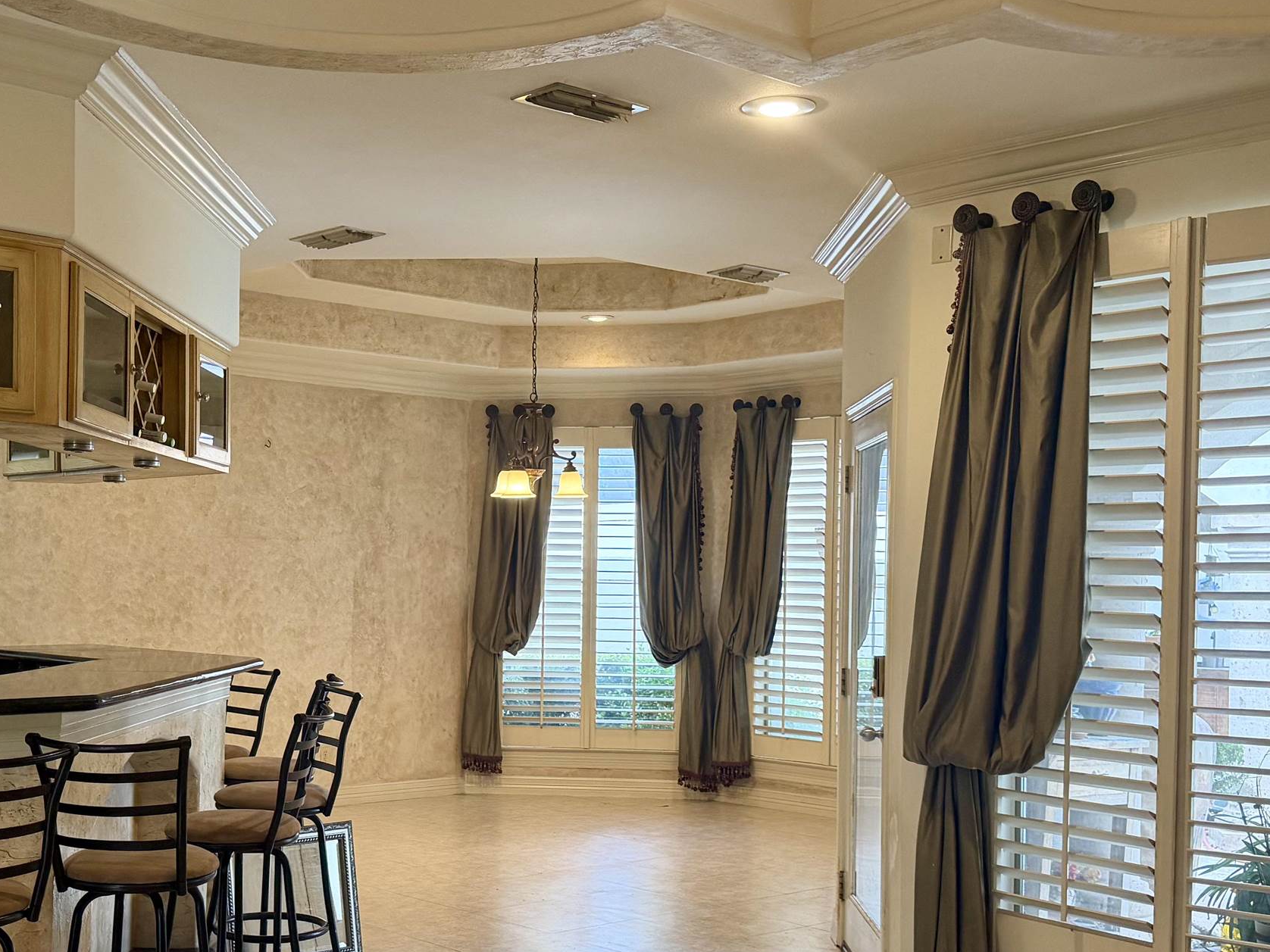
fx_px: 1614
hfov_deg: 42.5
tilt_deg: -0.9
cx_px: 446
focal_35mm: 44
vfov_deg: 32.7
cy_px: 584
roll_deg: -0.1
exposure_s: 1/120
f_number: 1.78
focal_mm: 6.76
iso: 250
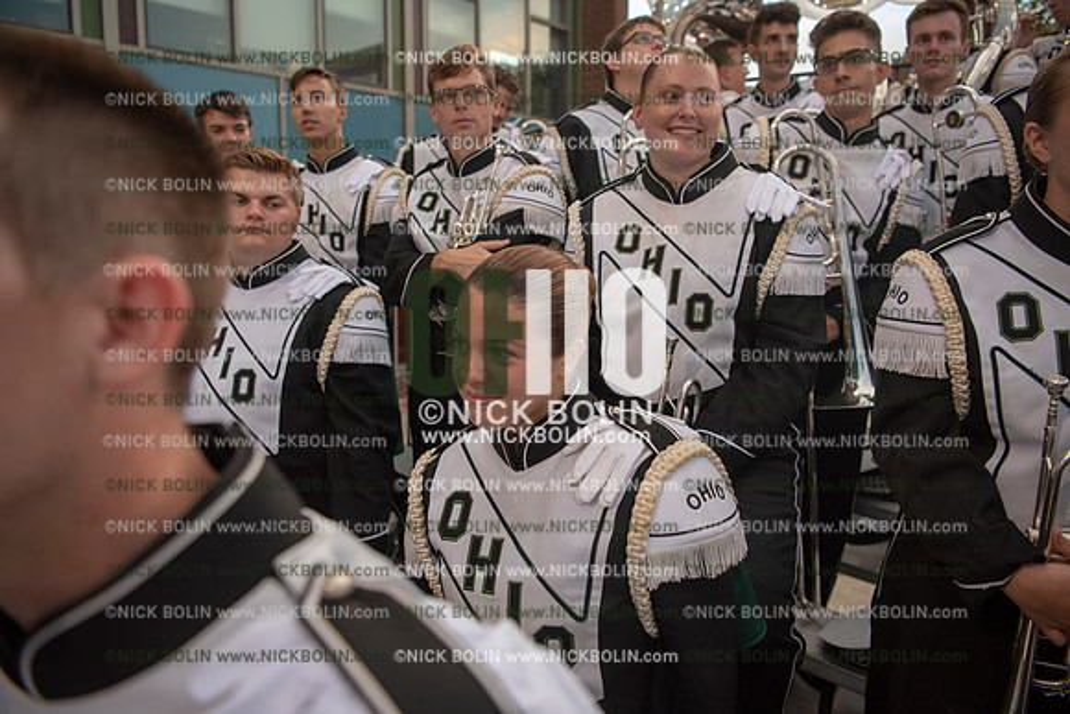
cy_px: 357
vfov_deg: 53.2
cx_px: 535
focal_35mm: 24
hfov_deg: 73.7
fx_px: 713
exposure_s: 1/125
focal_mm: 24
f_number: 3.2
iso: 800
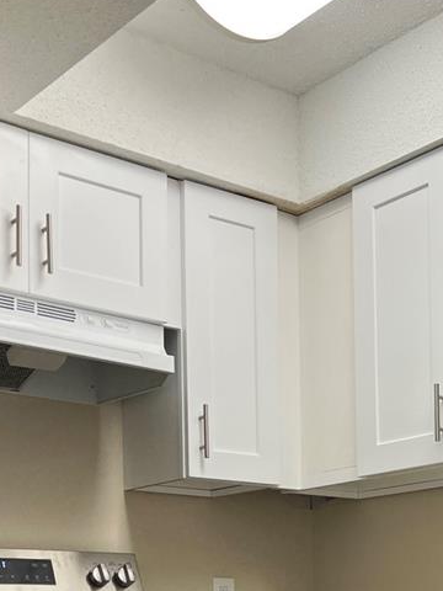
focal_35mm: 65
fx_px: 1109
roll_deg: +0.5
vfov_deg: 28.1
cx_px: 308
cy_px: 584
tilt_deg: +3.4
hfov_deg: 22.5
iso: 40
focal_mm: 5.7
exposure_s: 1/173
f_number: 1.5
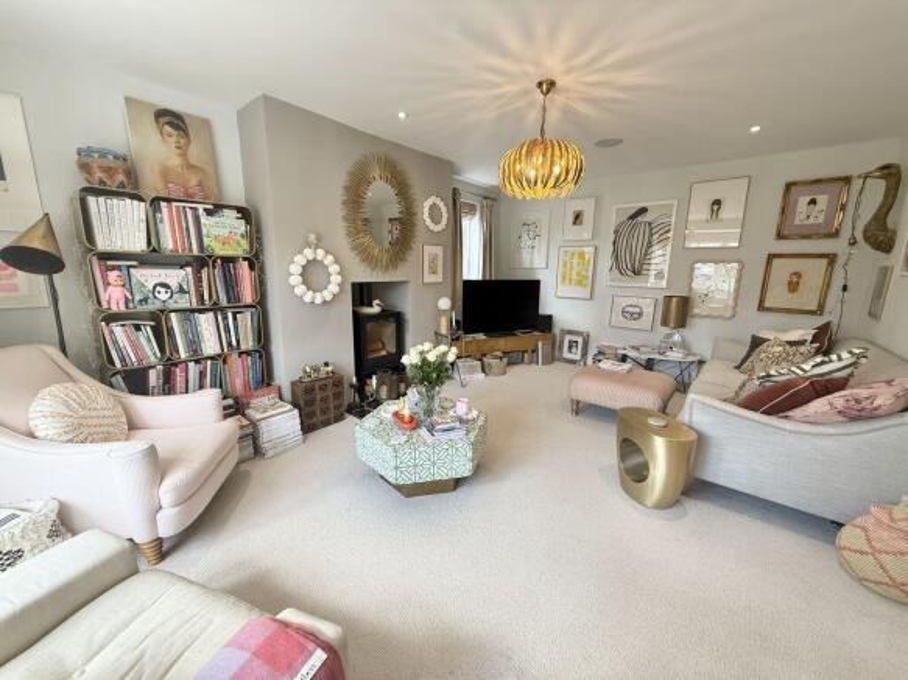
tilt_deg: -11.0
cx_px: 454
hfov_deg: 102.1
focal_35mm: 14
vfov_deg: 85.7
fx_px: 367
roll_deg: -0.8
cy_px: 340
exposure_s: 1/100
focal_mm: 2.22
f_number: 2.2
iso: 125
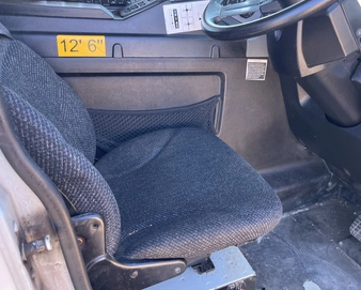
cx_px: 188
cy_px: 132
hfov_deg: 58.7
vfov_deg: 48.5
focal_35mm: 30
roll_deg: +2.5
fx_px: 321
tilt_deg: -28.6
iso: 100
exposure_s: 1/121
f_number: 1.6
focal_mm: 5.1
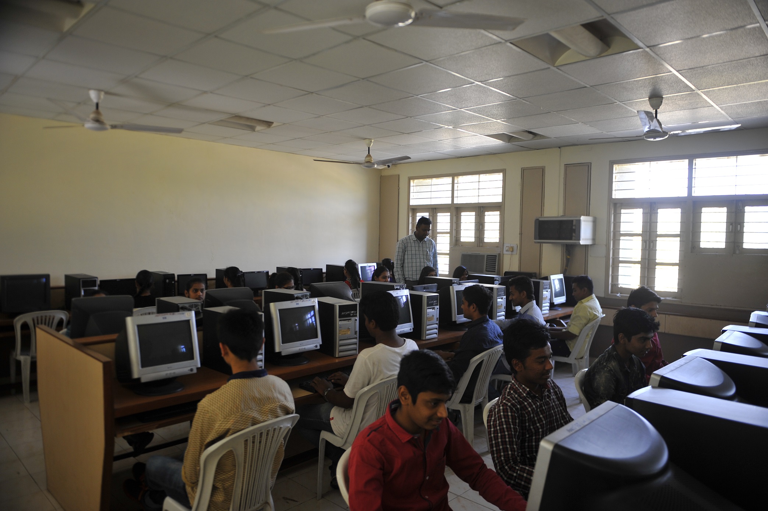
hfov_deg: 73.8
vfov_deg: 53.1
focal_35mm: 24
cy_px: 256
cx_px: 384
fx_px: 512
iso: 500
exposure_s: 1/100
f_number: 2.8
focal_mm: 24
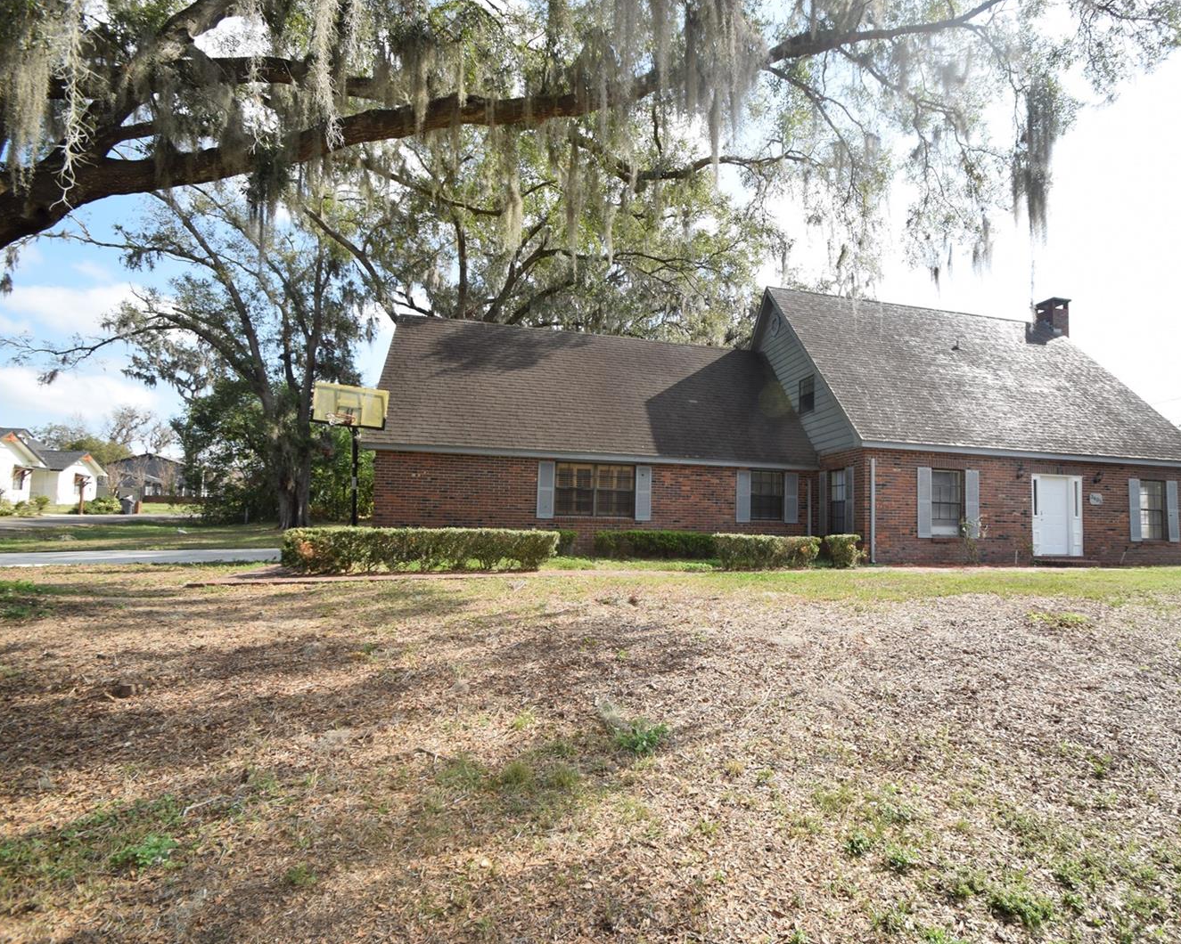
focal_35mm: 17
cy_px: 471
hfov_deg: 88.6
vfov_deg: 77.0
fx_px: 594
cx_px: 706
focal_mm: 10
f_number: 7.1
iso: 100
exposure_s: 1/200
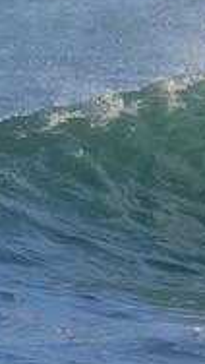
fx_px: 31244
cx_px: 512
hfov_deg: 0.4
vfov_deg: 0.7
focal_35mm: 3239
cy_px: 127
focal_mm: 1000
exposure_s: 1/1600
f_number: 11
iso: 2800
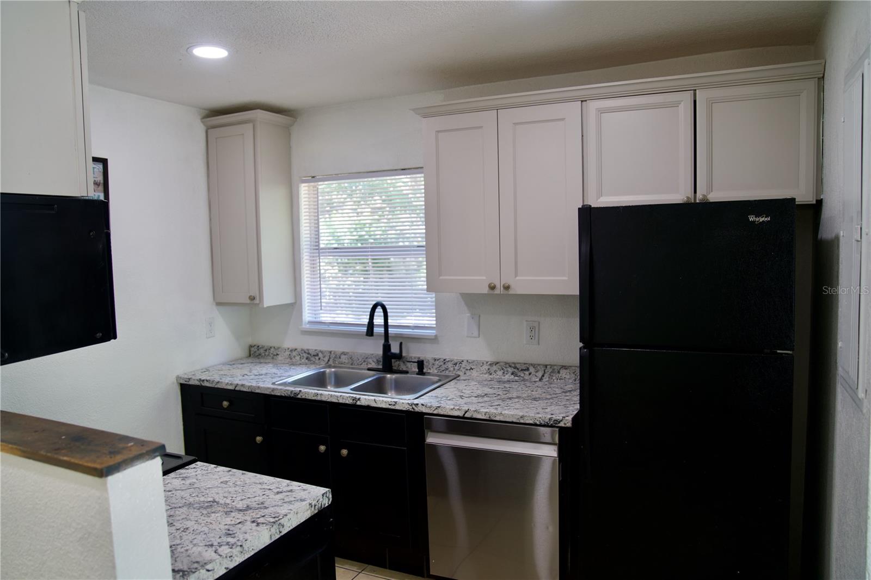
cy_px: 290
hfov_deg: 73.8
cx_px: 436
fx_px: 581
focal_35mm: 24
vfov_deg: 53.1
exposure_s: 1/80
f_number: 2.8
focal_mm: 24
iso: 250
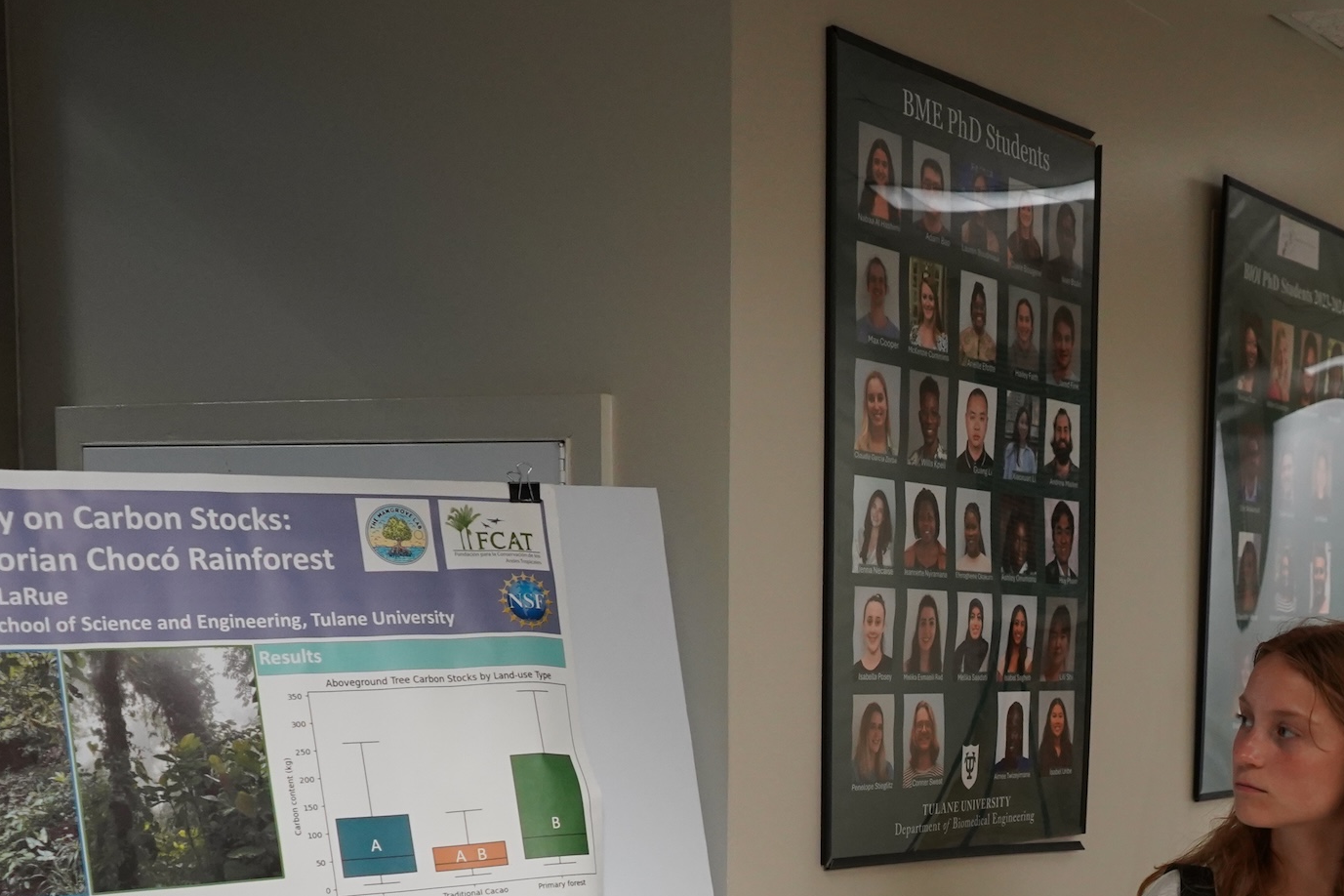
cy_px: 911
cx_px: 1179
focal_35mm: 61
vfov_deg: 21.4
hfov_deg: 31.5
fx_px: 2277
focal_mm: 28
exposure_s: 1/160
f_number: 3.5
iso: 2000
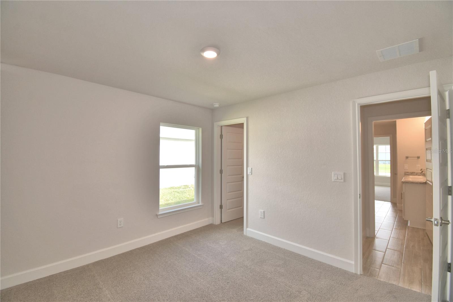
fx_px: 189
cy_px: 151
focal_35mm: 15
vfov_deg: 77.3
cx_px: 226
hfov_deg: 100.4
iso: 100
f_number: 4.5
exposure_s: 1/60
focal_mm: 10
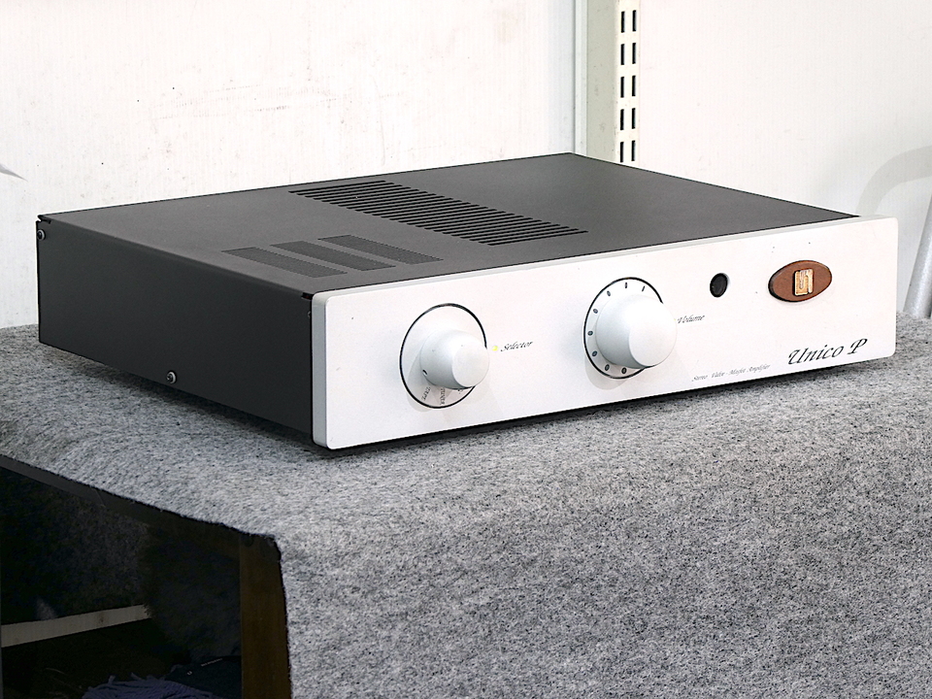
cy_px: 350
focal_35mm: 143
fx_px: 3850
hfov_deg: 13.8
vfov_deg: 10.4
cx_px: 466
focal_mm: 25.6
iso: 100
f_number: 5.4
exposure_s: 1/6
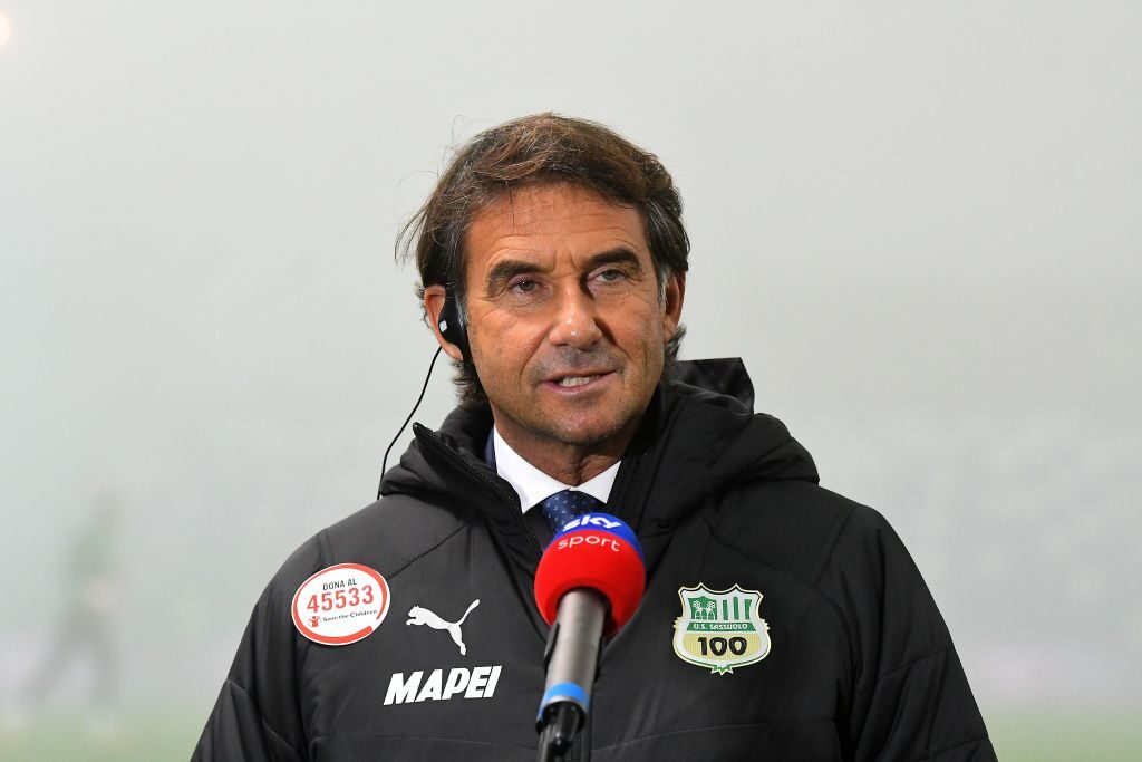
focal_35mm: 165
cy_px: 381
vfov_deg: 8.3
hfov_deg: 12.5
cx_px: 571
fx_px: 5235
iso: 6400
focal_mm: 110
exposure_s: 1/1250
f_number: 5
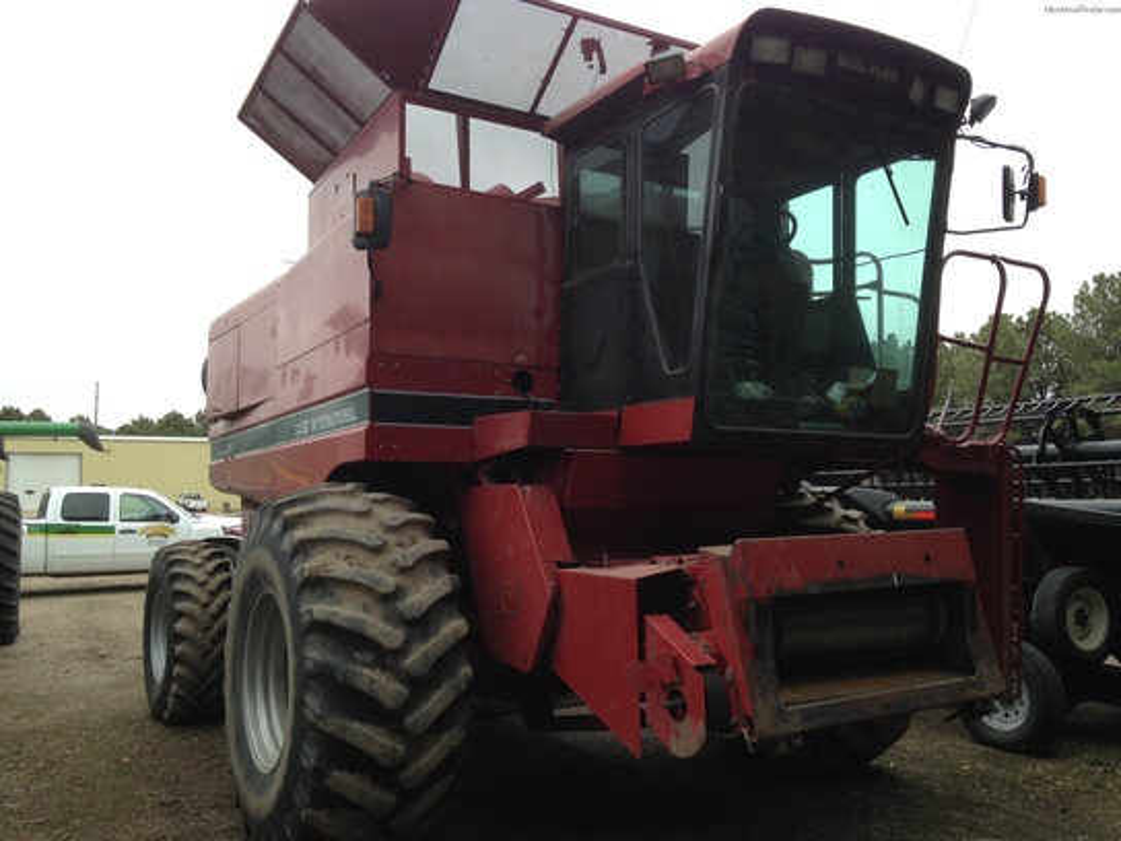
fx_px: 1069
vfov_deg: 42.9
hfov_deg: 55.4
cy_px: 420
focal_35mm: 33
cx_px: 560
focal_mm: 4.13
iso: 50
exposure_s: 1/169
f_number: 2.4
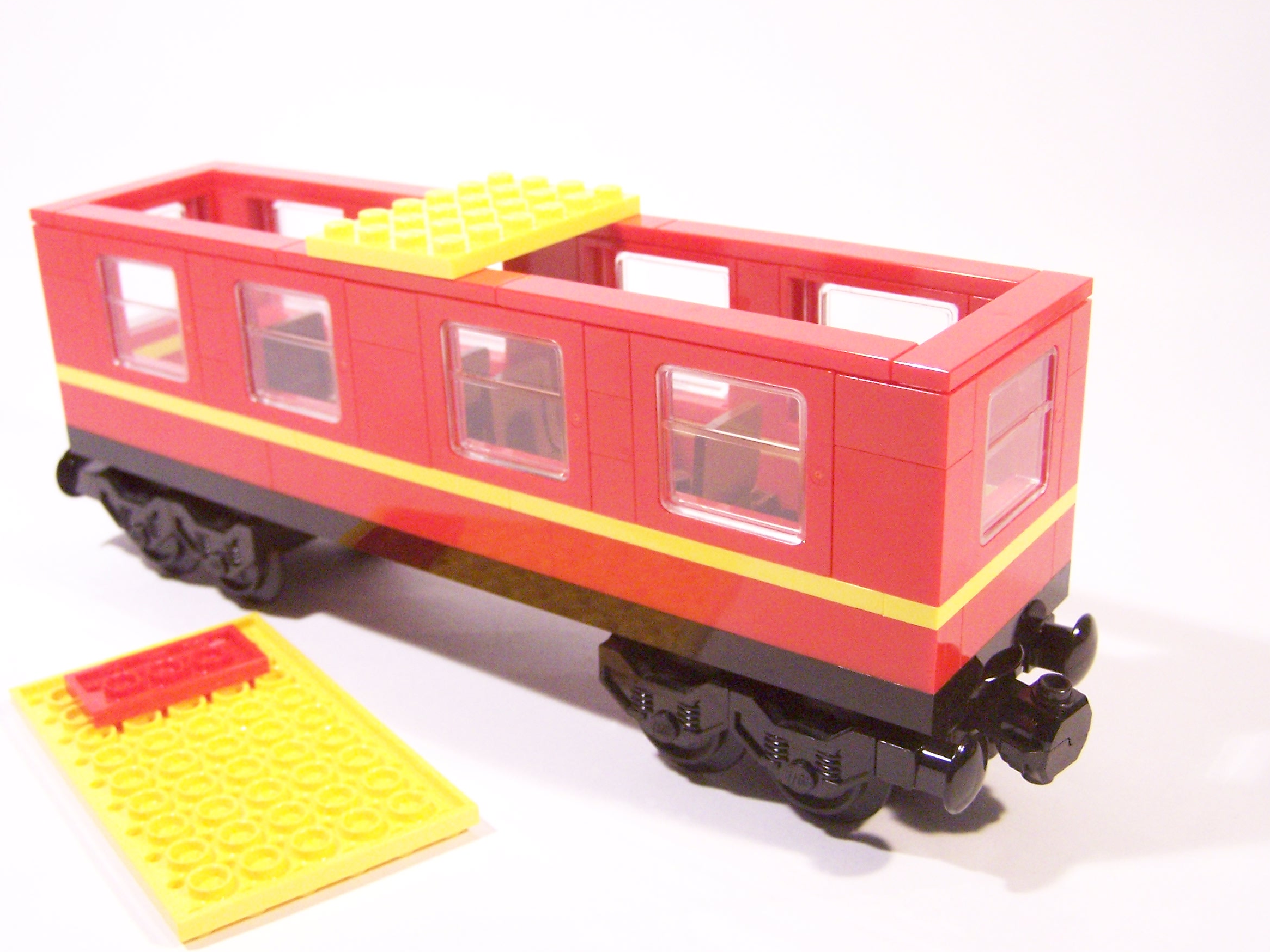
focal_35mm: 42
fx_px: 1541
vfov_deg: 34.3
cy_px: 440
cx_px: 597
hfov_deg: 44.8
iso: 400
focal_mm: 6.3
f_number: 3.2
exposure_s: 1/30
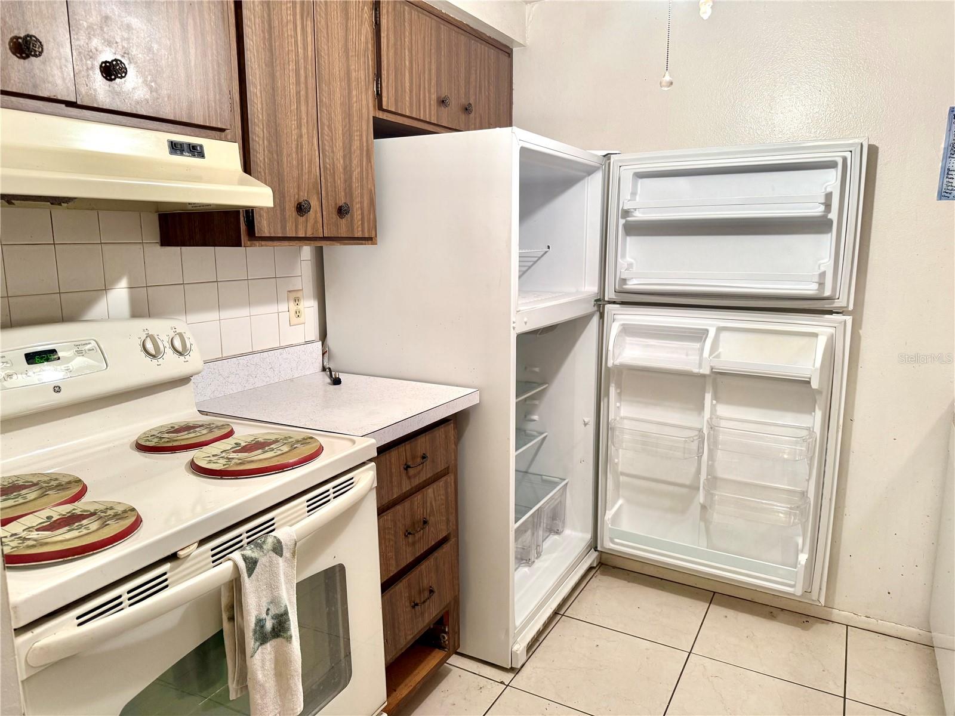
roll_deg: +0.5
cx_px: 478
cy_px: 358
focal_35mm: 24
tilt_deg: -10.0
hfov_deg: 71.6
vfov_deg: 56.8
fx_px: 662
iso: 160
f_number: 1.78
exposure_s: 1/60
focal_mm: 6.76
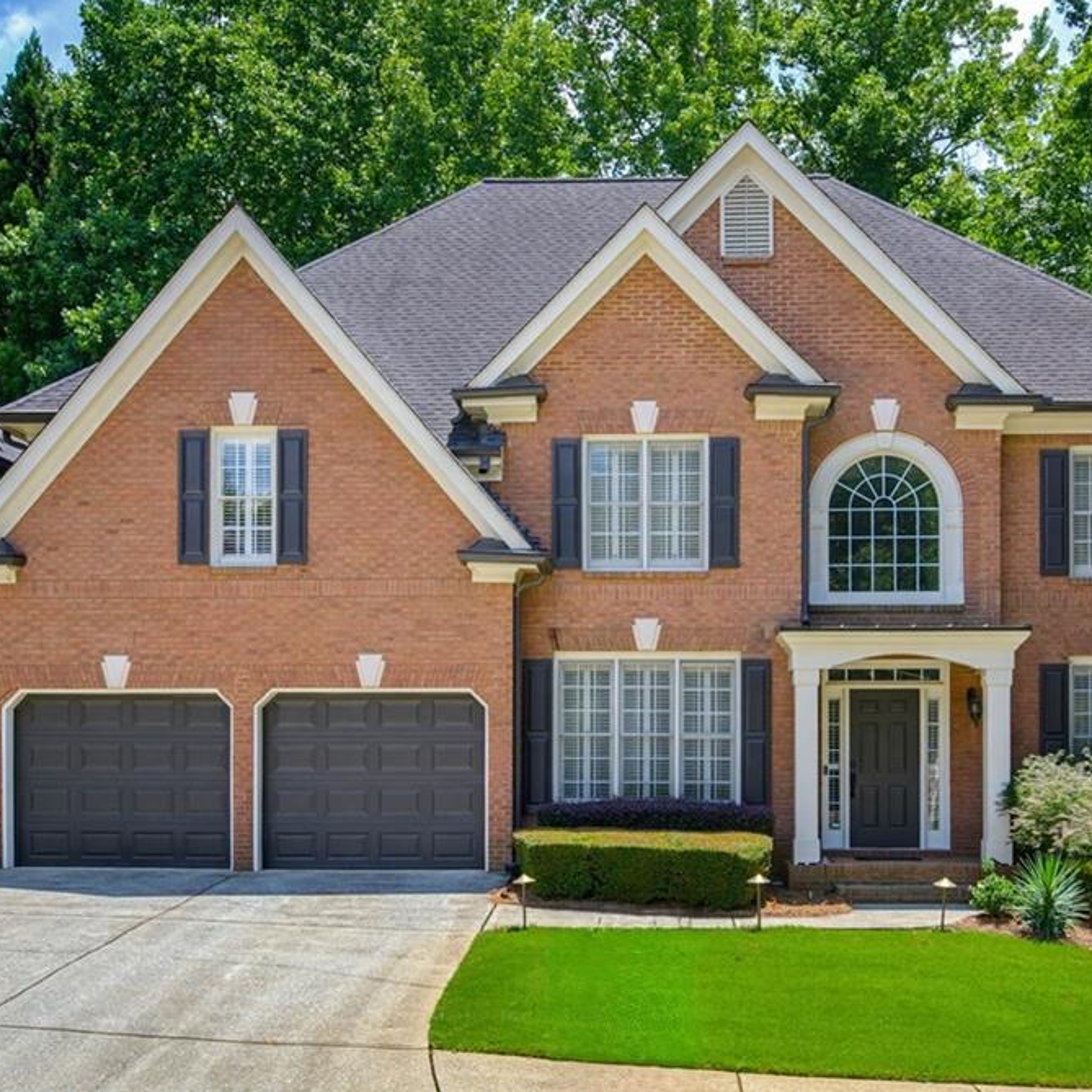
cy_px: 541
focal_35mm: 39
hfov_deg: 42.7
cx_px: 630
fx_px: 1392
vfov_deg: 42.8
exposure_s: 1/800
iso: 400
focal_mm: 30
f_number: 7.1
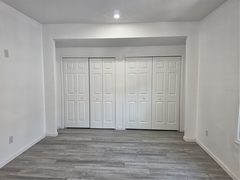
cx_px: 120
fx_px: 159
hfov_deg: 73.9
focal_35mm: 23
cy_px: 90
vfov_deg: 58.9
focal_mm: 6.5
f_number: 1.4
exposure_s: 1/120
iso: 100
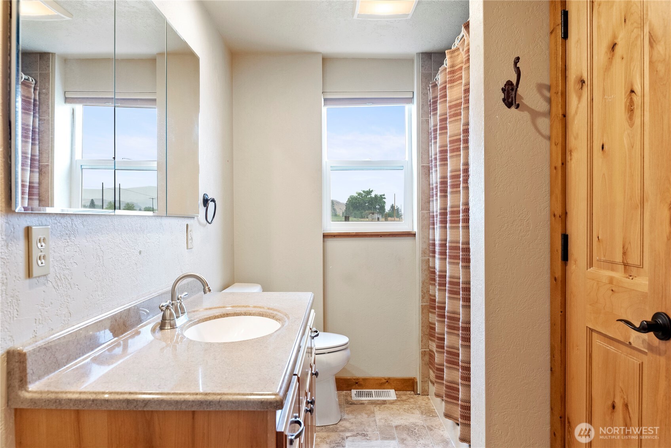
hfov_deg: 73.7
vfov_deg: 53.2
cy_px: 224
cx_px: 336
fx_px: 448
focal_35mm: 24
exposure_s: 1/15
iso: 400
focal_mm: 24
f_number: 6.3
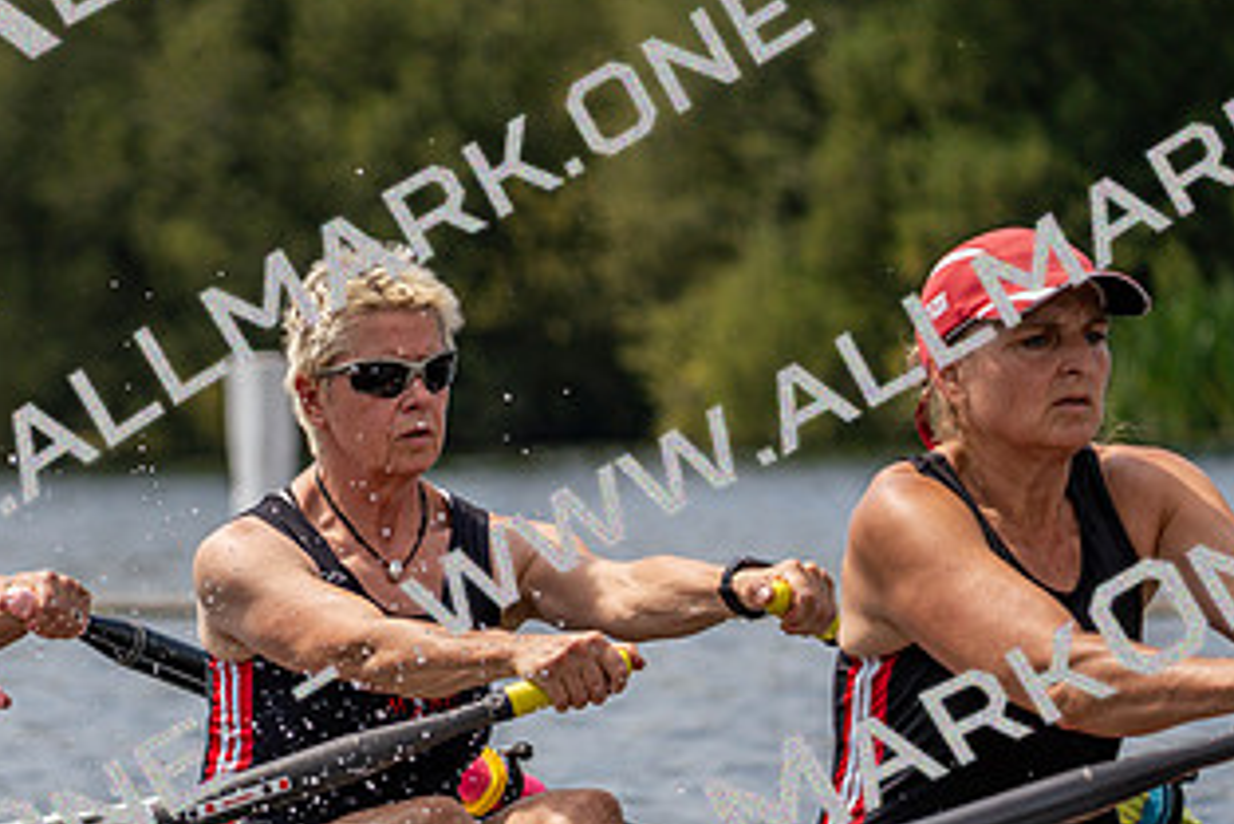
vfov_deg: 3.7
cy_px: 704
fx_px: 12722
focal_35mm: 371
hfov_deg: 5.5
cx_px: 114
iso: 200
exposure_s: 1/1600
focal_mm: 200
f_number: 5.6
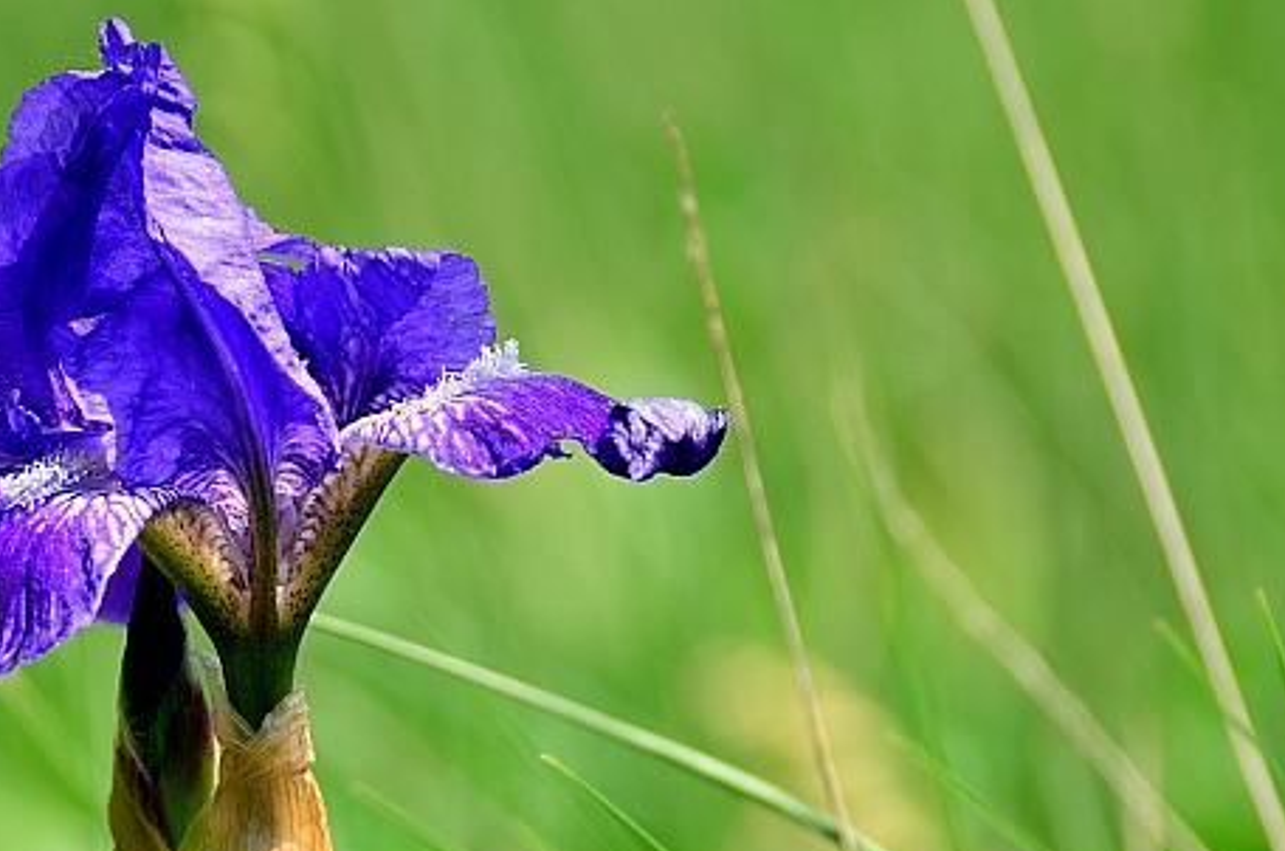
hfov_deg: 4.9
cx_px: 113
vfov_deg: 3.2
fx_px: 15000
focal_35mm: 421
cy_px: 451
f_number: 5.6
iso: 100
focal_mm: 125
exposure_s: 1/320
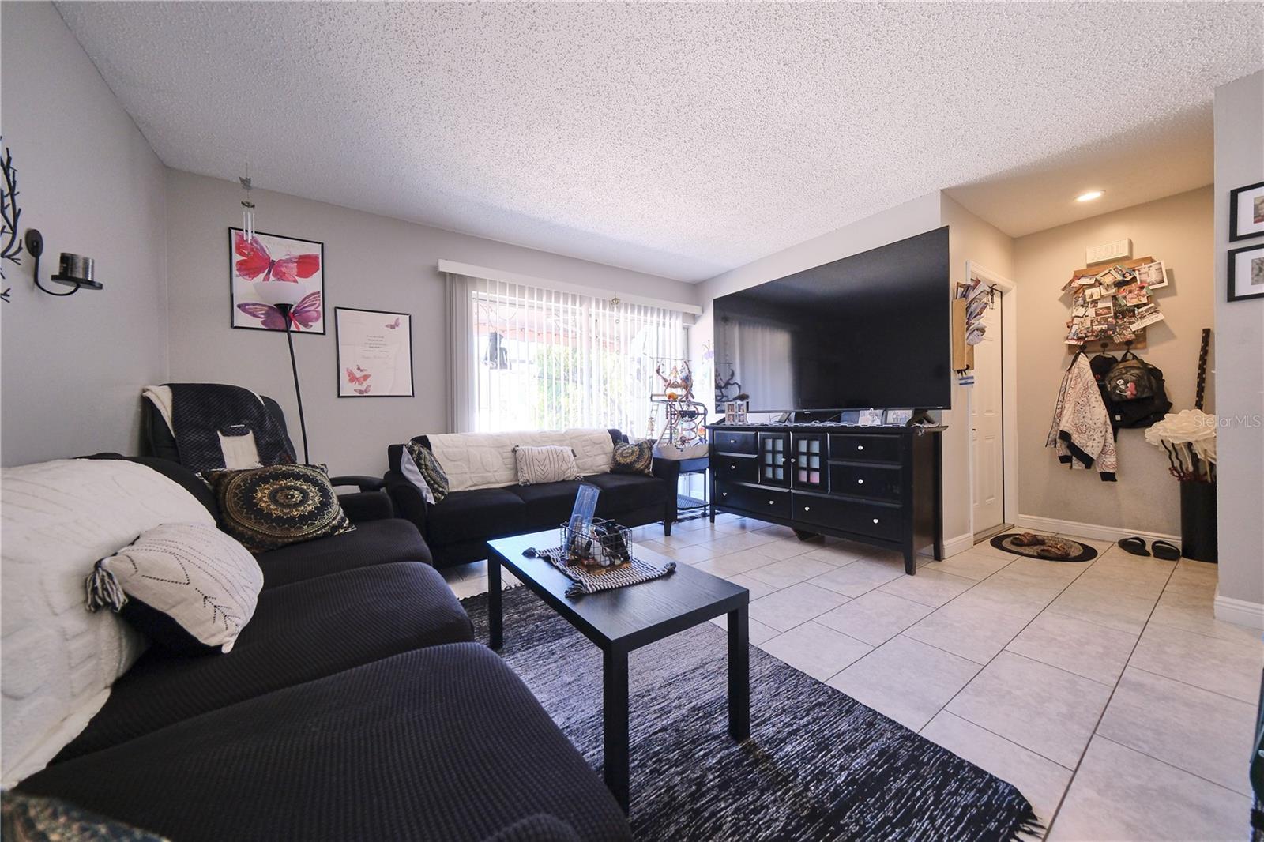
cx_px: 632
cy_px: 421
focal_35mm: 12
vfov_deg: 90.0
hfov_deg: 112.6
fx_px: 421
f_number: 4
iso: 640
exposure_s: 1/50
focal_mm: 8
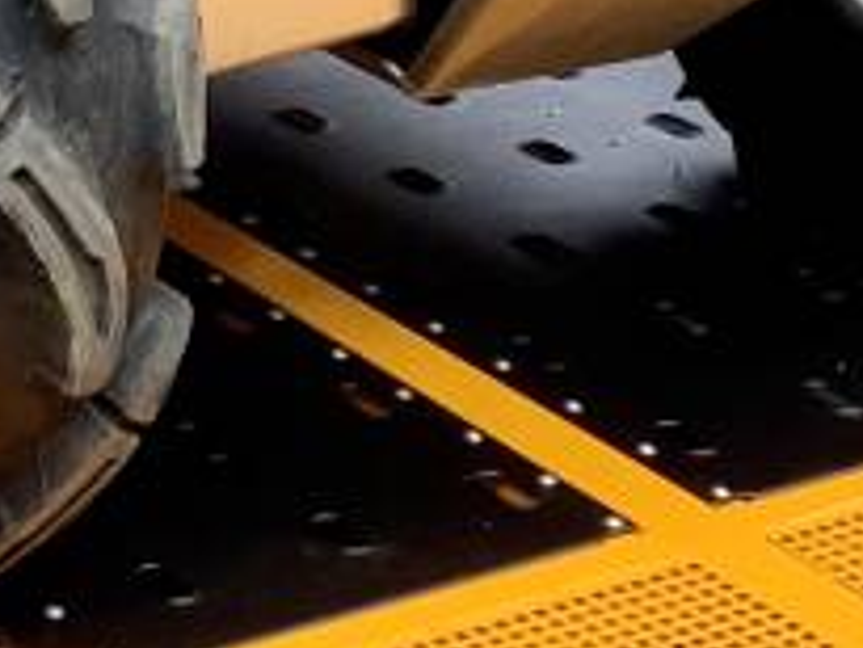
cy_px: -122
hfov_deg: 13.0
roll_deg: -0.8
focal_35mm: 151
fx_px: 3767
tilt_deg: -15.9
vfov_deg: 9.7
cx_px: 177
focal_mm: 3.3
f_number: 2.4
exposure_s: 1/120
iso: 50
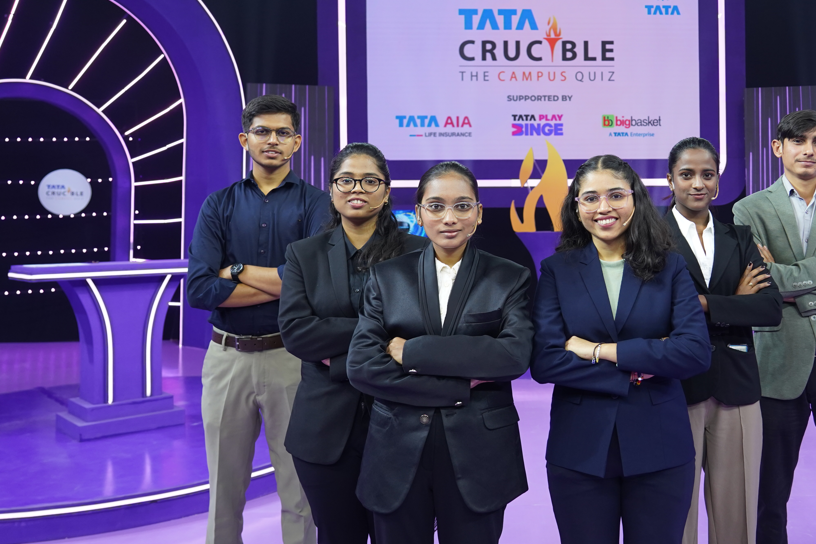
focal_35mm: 36
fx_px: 816
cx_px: 543
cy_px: 193
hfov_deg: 52.1
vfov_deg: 36.6
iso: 1250
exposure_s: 1/125
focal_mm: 24
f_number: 4
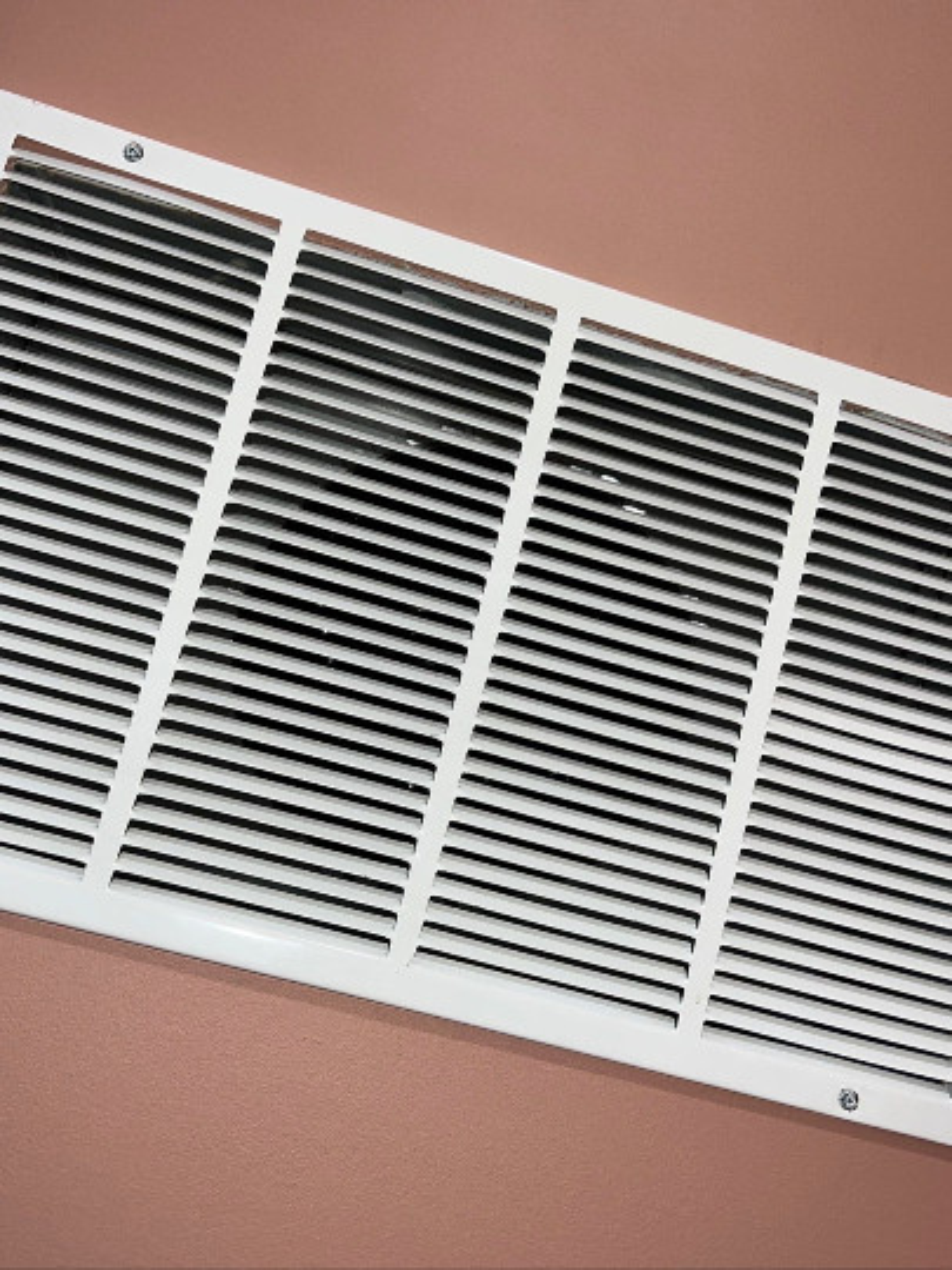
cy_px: 635
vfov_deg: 33.8
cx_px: 476
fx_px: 2090
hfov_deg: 25.7
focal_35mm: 57
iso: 20
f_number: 2.8
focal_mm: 6.6
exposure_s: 1/23
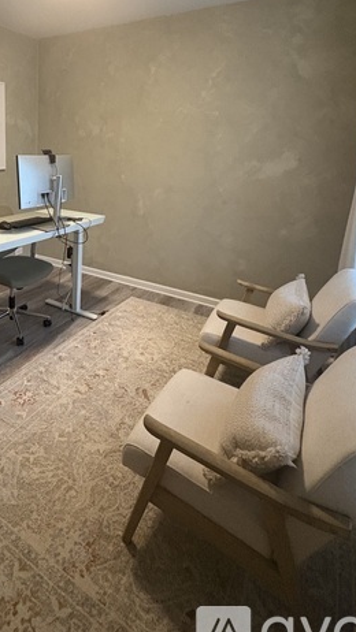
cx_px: 75
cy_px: 205
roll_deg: -1.4
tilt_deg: -8.7
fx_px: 369
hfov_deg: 48.8
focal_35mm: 22
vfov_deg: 78.2
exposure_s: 1/40
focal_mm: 2.22
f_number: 2.2
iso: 640
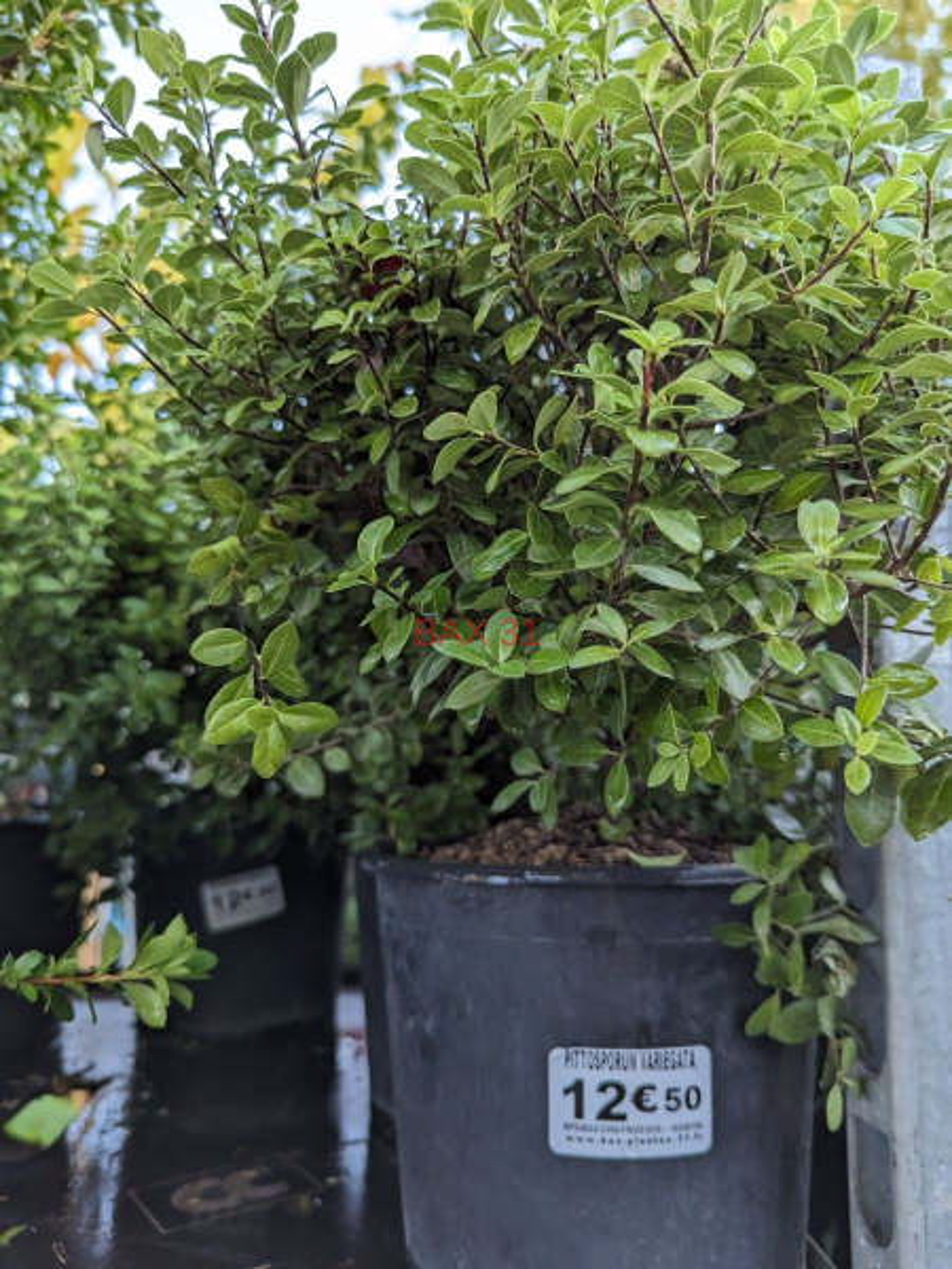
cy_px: 634
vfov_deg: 71.6
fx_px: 880
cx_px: 476
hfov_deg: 56.8
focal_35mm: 24
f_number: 1.85
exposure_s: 1/429
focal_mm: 6.81
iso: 224
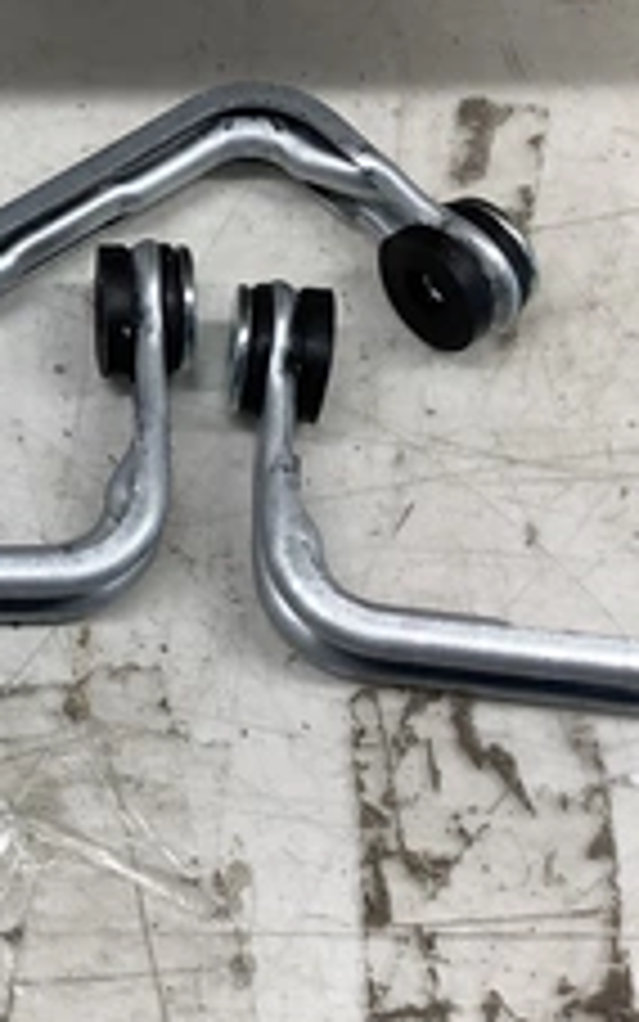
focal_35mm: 58
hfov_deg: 21.2
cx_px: -72
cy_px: 387
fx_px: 1615
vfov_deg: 34.9
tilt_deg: -63.8
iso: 64
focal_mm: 3.3
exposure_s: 1/120
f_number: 2.4
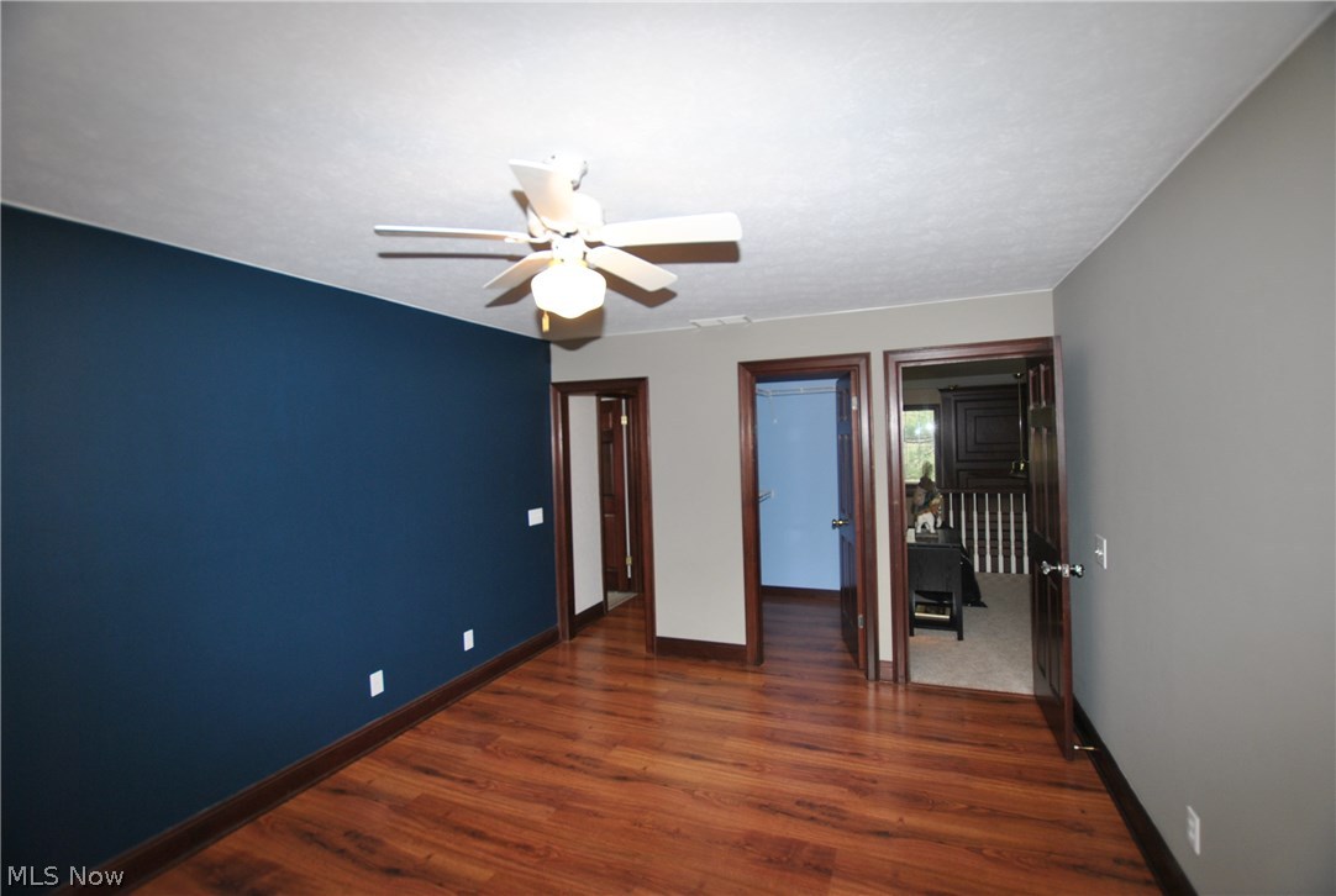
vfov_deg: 77.6
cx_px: 668
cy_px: 448
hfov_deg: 100.3
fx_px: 558
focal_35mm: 15
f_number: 4
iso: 200
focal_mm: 10
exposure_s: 1/60
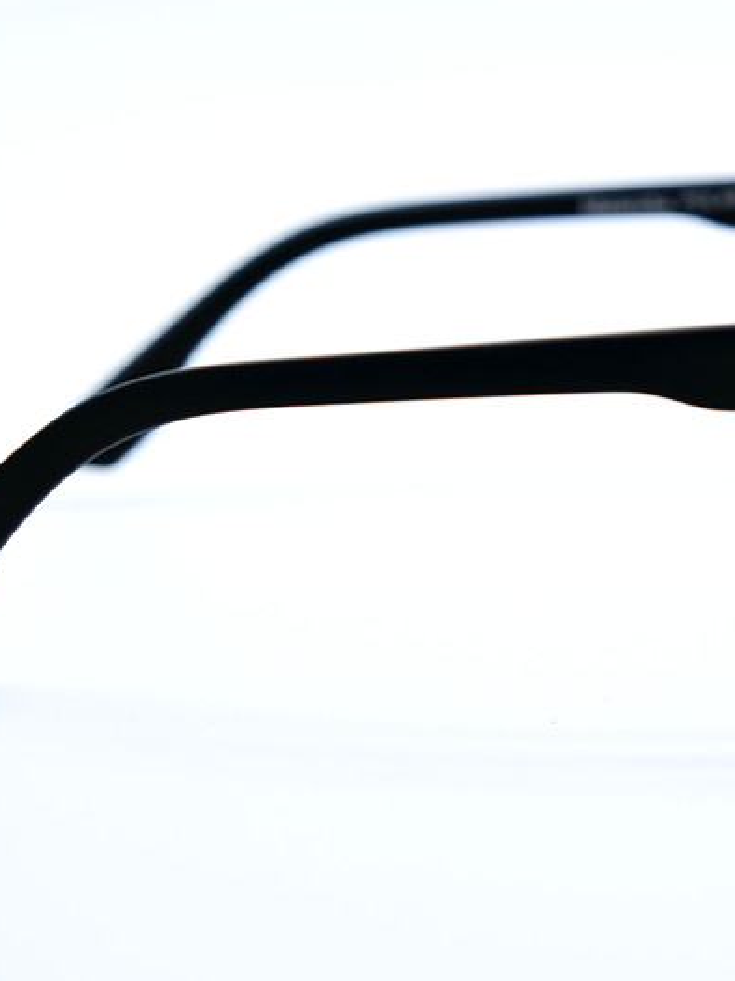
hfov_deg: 12.6
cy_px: 433
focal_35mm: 117
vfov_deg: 16.8
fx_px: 3315
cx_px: 640
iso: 320
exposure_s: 1/280
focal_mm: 42.5
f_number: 5.6
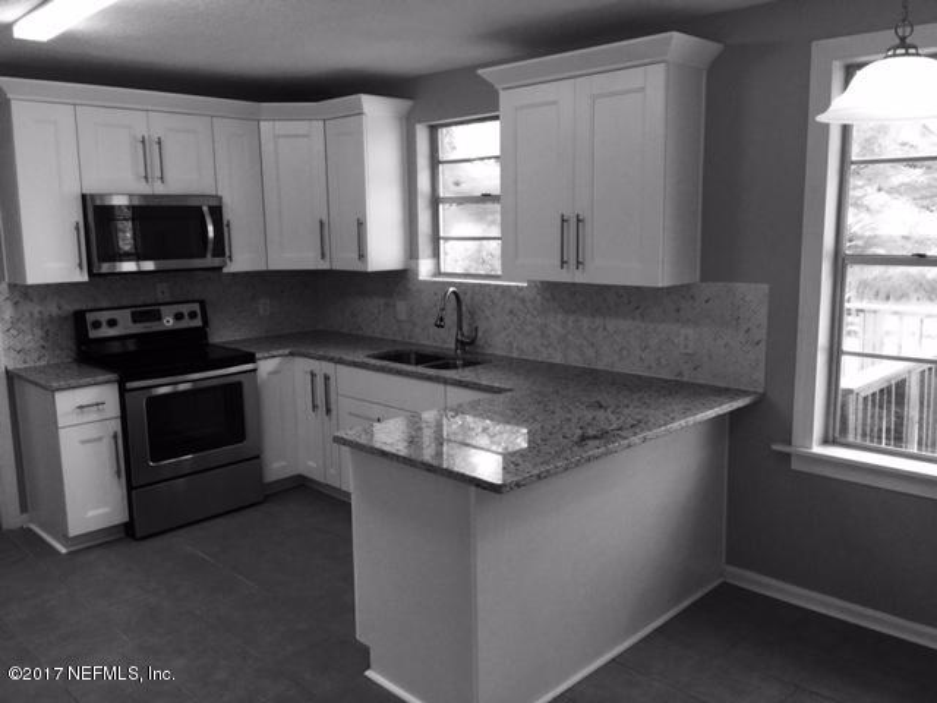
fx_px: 785
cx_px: 468
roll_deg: +0.6
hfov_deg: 61.7
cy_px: 352
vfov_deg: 48.2
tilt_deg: -8.7
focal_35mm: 29
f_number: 2.2
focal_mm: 4.15
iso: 50
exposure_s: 1/33
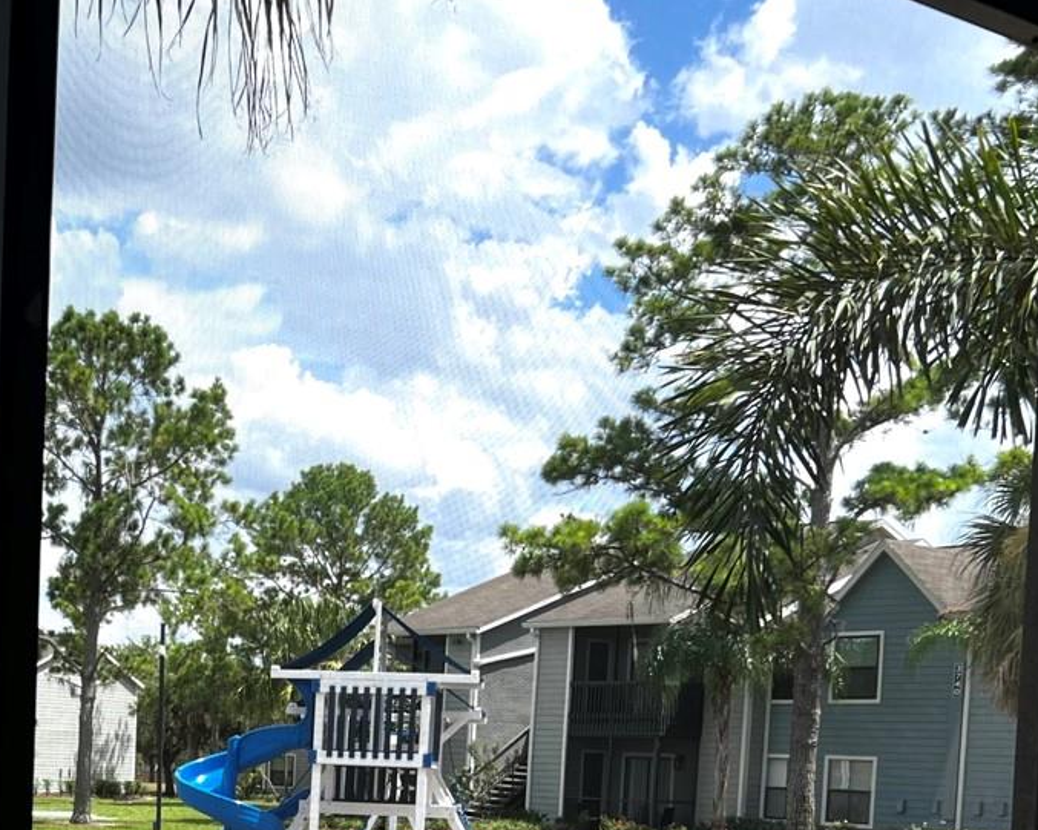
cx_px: 149
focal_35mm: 60
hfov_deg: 30.4
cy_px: 859
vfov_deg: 24.1
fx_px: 1842
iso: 50
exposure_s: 1/1808
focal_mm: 5.7
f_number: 1.5
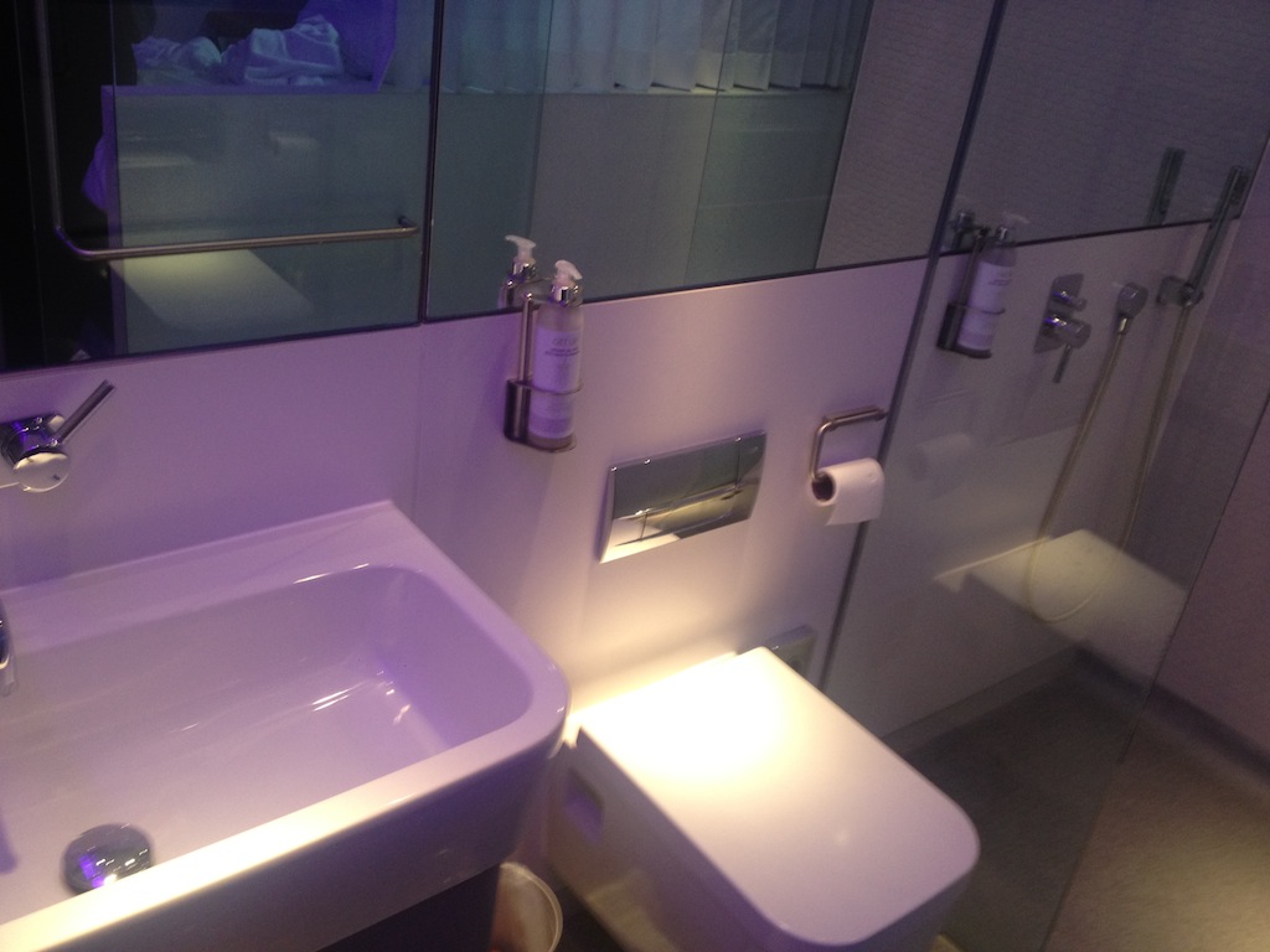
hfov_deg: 52.6
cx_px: 635
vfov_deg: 40.7
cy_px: 476
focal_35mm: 35
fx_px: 1284
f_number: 2.4
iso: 125
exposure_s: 1/20
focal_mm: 4.28
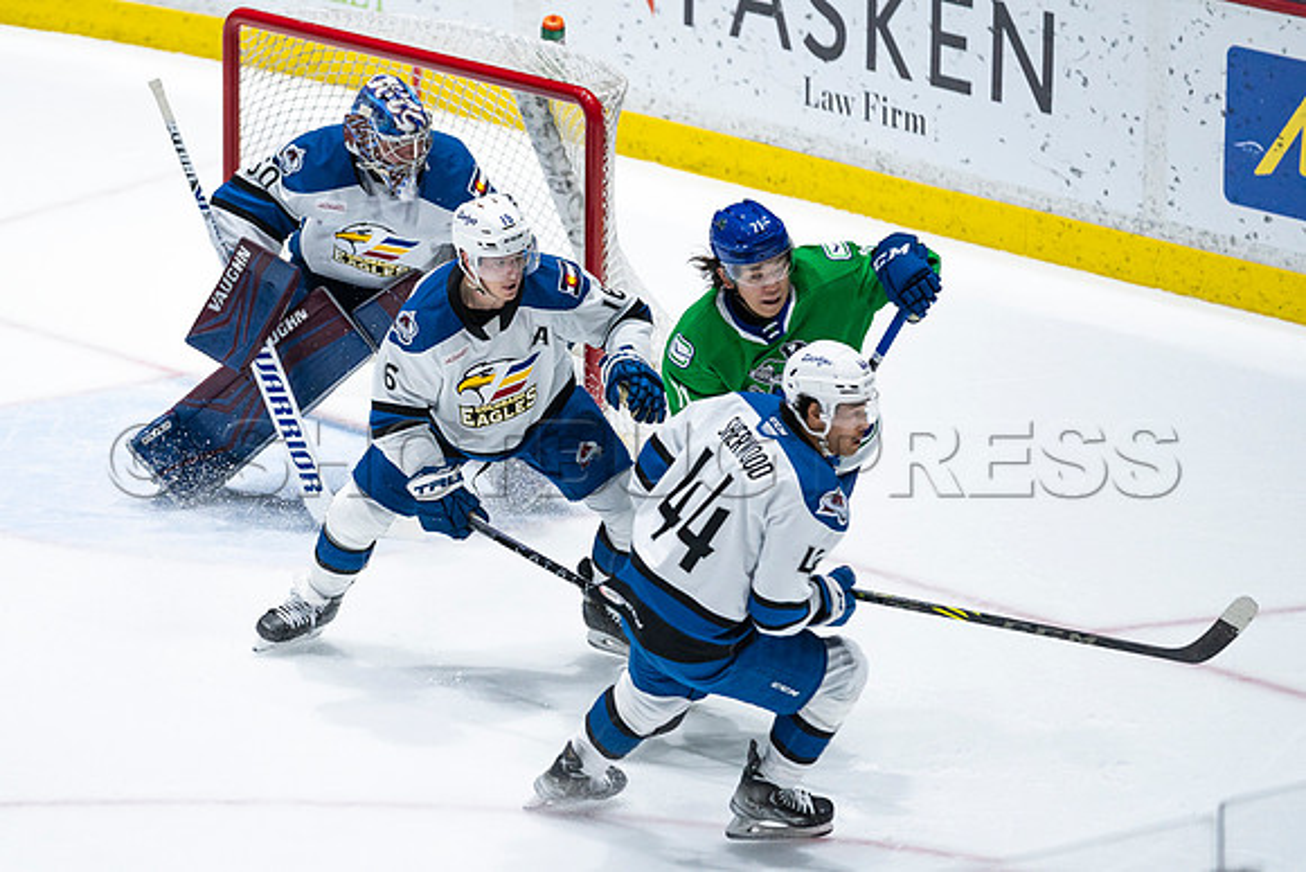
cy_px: 361
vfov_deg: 4.7
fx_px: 10553
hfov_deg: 7.1
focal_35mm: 291
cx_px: 376
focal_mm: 200
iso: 1250
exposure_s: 1/1250
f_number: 2.8
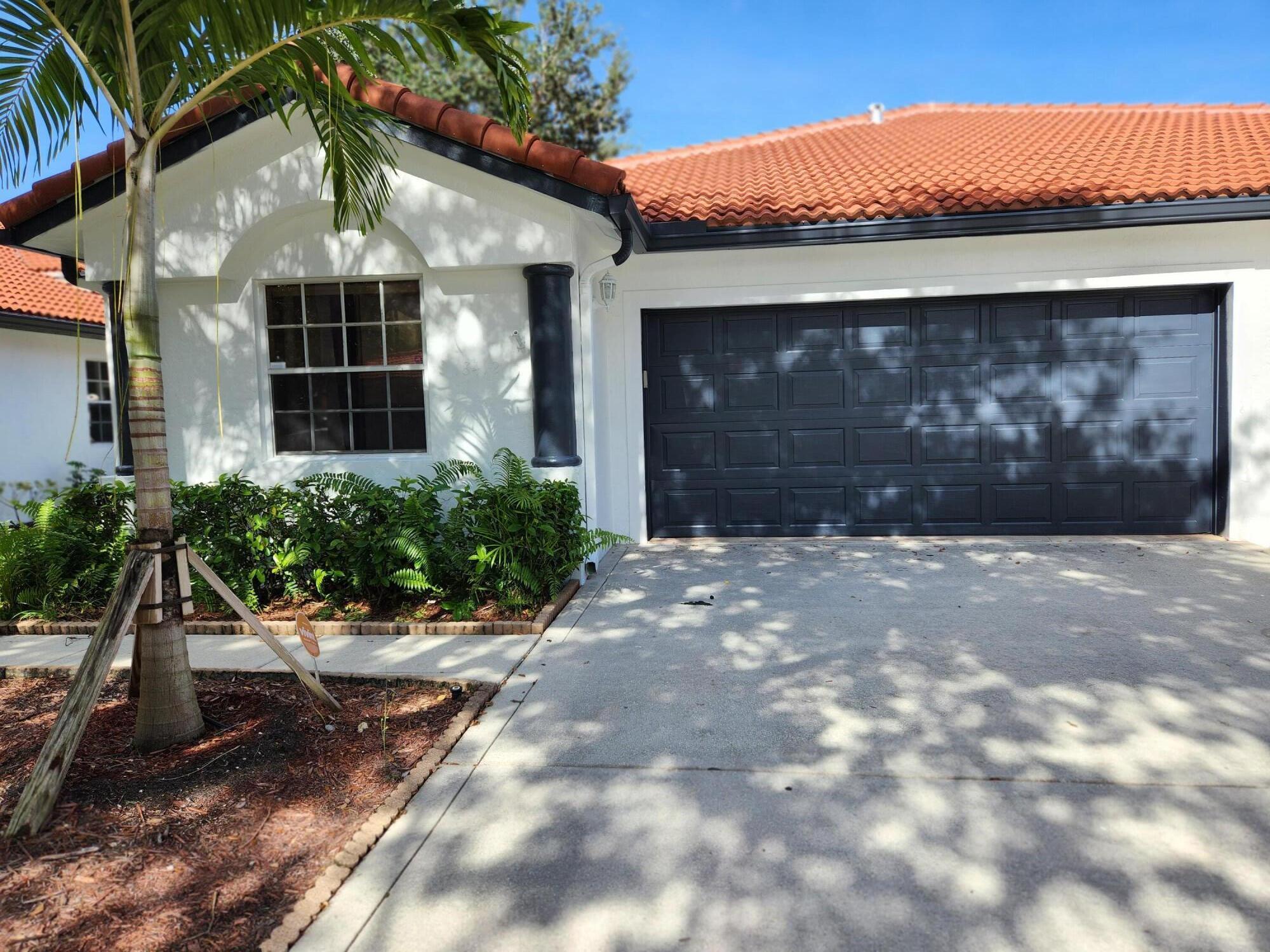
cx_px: 635
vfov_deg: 58.9
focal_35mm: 23
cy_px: 476
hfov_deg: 73.9
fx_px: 844
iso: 20
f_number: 1.8
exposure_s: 1/773
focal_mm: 5.4
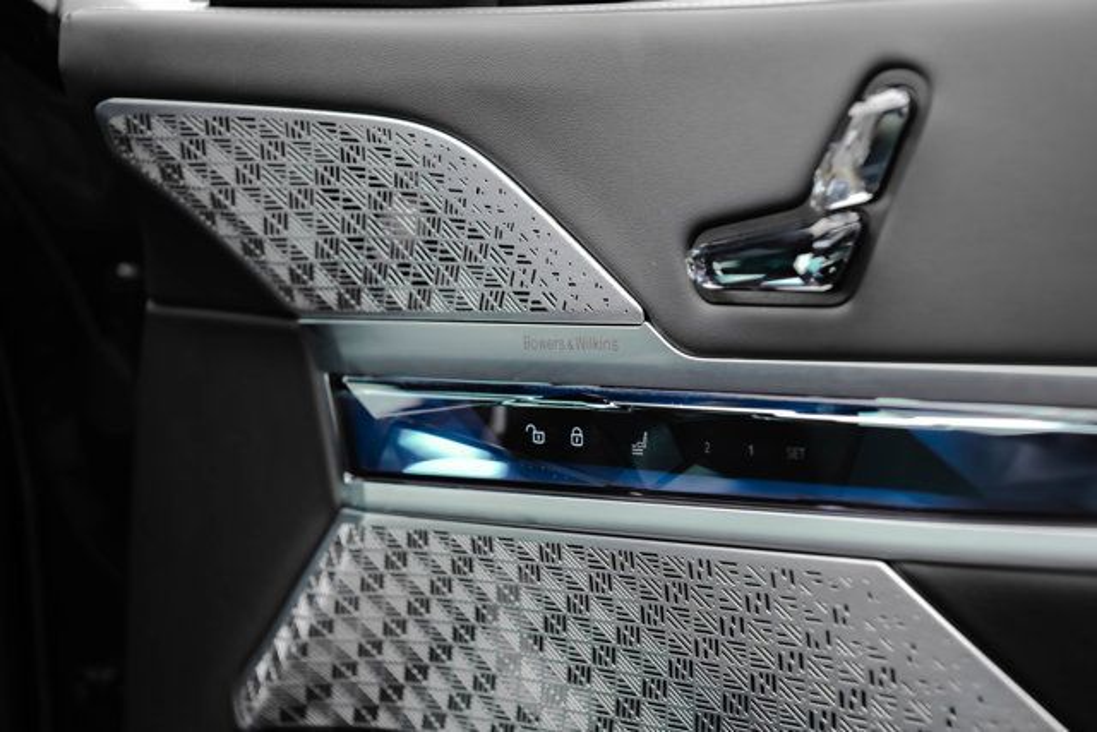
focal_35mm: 62
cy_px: 366
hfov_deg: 32.4
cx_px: 548
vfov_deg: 21.9
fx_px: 1890
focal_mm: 62
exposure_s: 1/200
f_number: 5
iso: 640
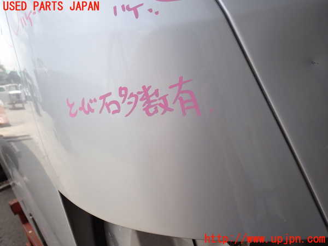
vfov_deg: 37.7
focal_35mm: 38
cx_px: 164
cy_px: 123
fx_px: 360
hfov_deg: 49.0
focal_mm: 6.83
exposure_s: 1/320
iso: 100
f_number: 3.5
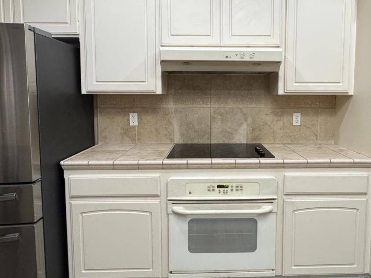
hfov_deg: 68.9
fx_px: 268
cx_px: 217
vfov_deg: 54.5
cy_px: 113
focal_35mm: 25
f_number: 2.2
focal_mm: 2.22
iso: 200
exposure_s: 1/60
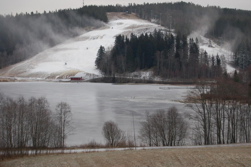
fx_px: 575
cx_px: 126
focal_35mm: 82
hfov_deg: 24.6
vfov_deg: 16.5
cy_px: 84
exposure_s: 1/160
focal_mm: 55
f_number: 6.3
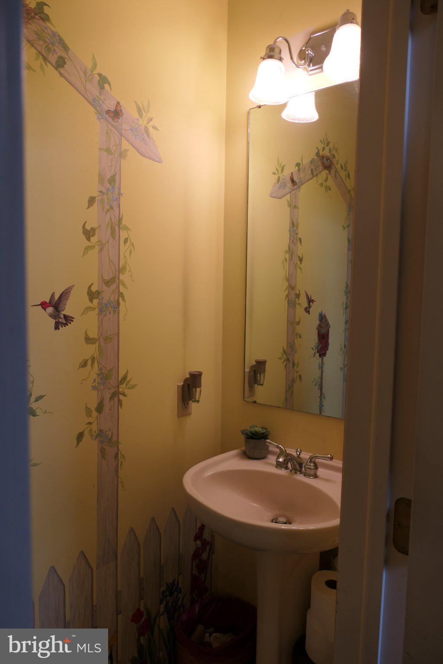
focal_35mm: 25
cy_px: 332
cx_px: 222
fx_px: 461
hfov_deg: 51.3
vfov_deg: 71.5
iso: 125
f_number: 2.8
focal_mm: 9.12
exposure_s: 1/60
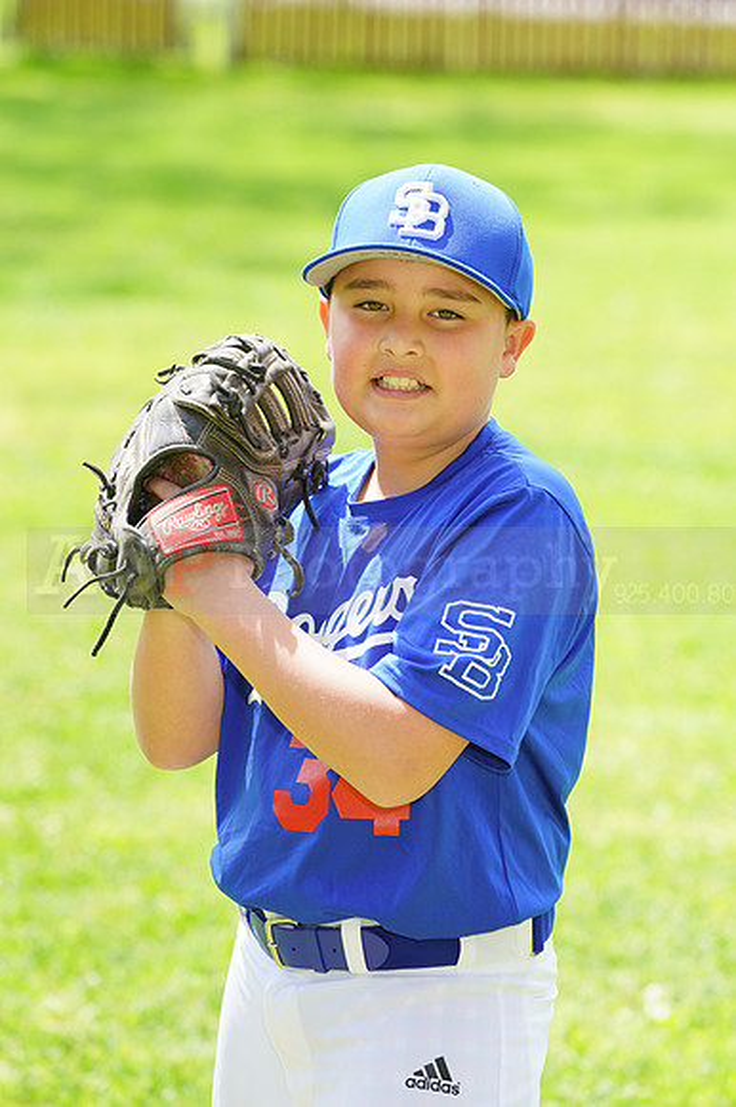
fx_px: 6416
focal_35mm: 209
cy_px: 554
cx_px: 368
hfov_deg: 6.6
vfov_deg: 9.9
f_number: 6.3
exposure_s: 1/200
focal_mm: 209
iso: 200
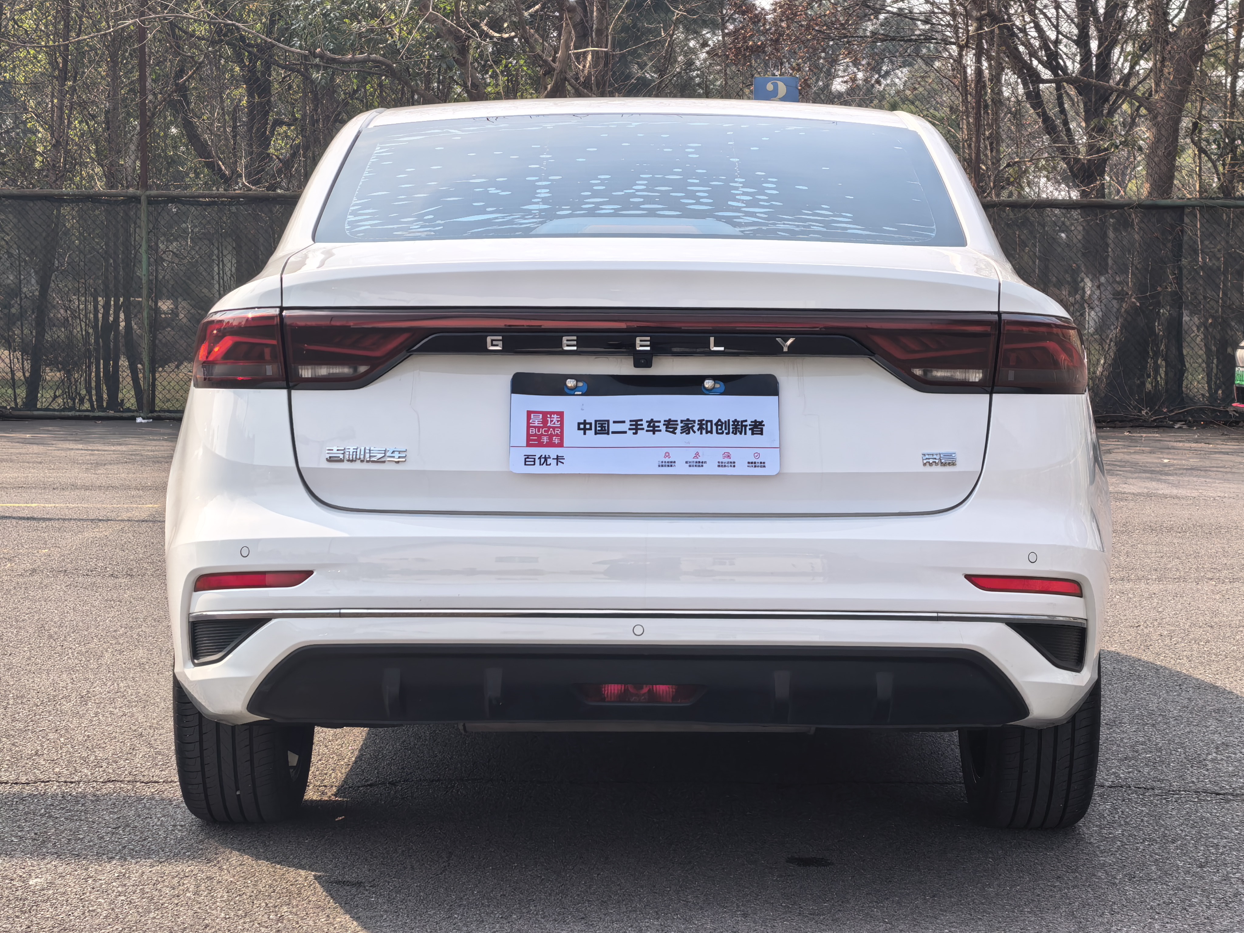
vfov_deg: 20.2
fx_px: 2623
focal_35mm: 73
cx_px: 622
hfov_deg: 26.7
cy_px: 466
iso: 50
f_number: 2
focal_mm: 6.98
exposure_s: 1/4587
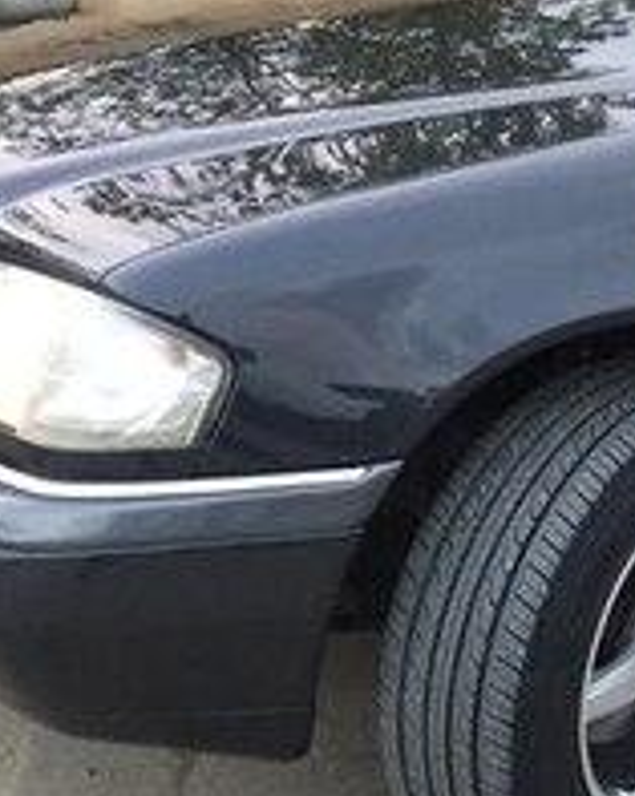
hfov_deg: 14.3
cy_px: 350
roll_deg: -5.6
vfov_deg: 20.2
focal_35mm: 95
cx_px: 1124
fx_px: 2237
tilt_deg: -13.6
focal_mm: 4.15
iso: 64
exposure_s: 1/33
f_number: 2.2
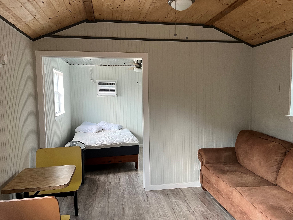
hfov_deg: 67.3
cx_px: 146
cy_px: 110
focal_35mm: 26
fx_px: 220
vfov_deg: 53.1
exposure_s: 1/60
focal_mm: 5.1
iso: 160
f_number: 1.6
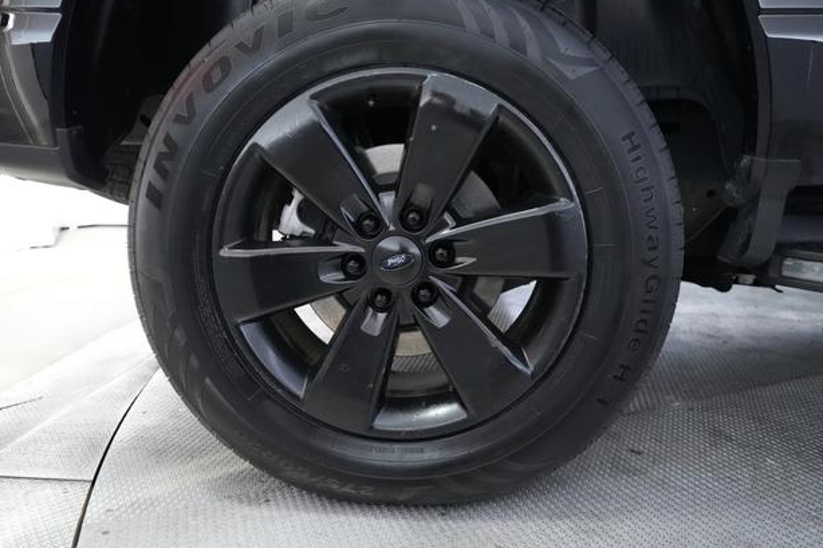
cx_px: 403
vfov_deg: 51.3
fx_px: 571
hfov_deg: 71.5
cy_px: 269
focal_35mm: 25
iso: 12800
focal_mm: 24
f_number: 2.8
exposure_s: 1/160
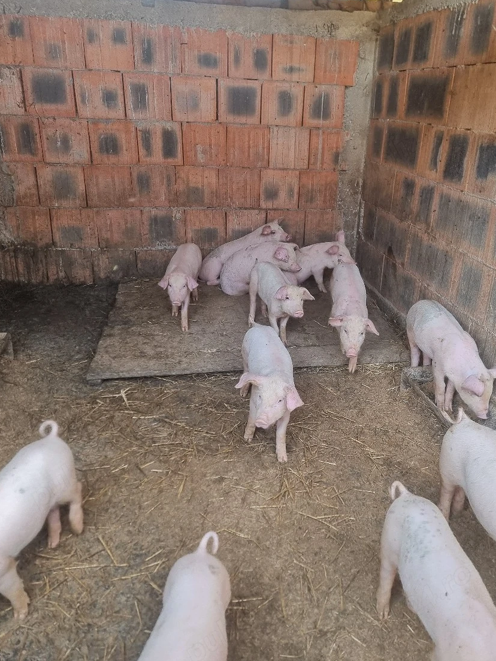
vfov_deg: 61.6
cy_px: 326
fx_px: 554
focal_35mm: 29
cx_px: 291
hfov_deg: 48.0
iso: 160
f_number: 1.8
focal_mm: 6.7
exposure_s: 1/100
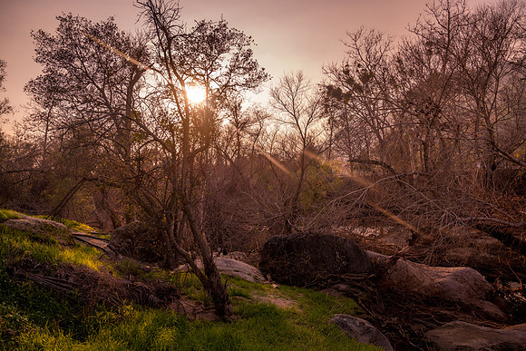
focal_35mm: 30
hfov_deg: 61.9
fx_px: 438
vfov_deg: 43.6
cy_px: 176
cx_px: 263
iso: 64
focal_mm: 30
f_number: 8
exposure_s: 1/60
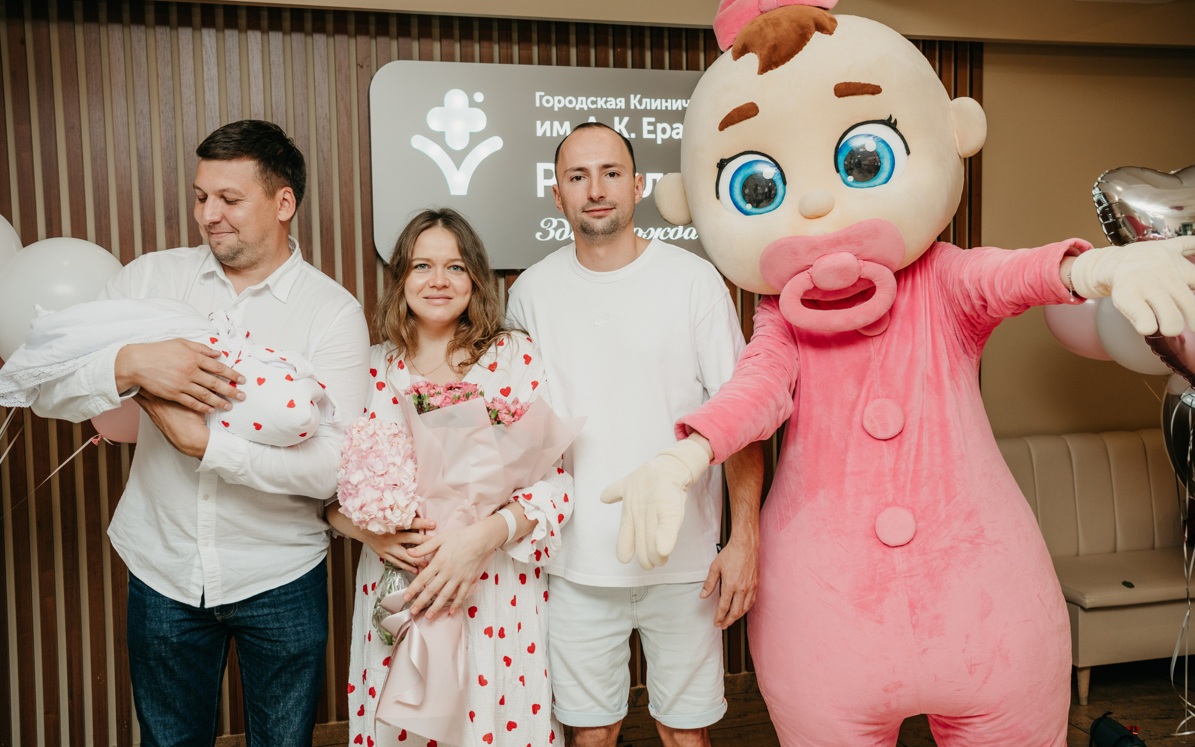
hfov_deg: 49.3
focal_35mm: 40
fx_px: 1303
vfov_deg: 32.0
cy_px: 376
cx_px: 604
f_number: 4
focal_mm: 38
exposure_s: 1/160
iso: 200
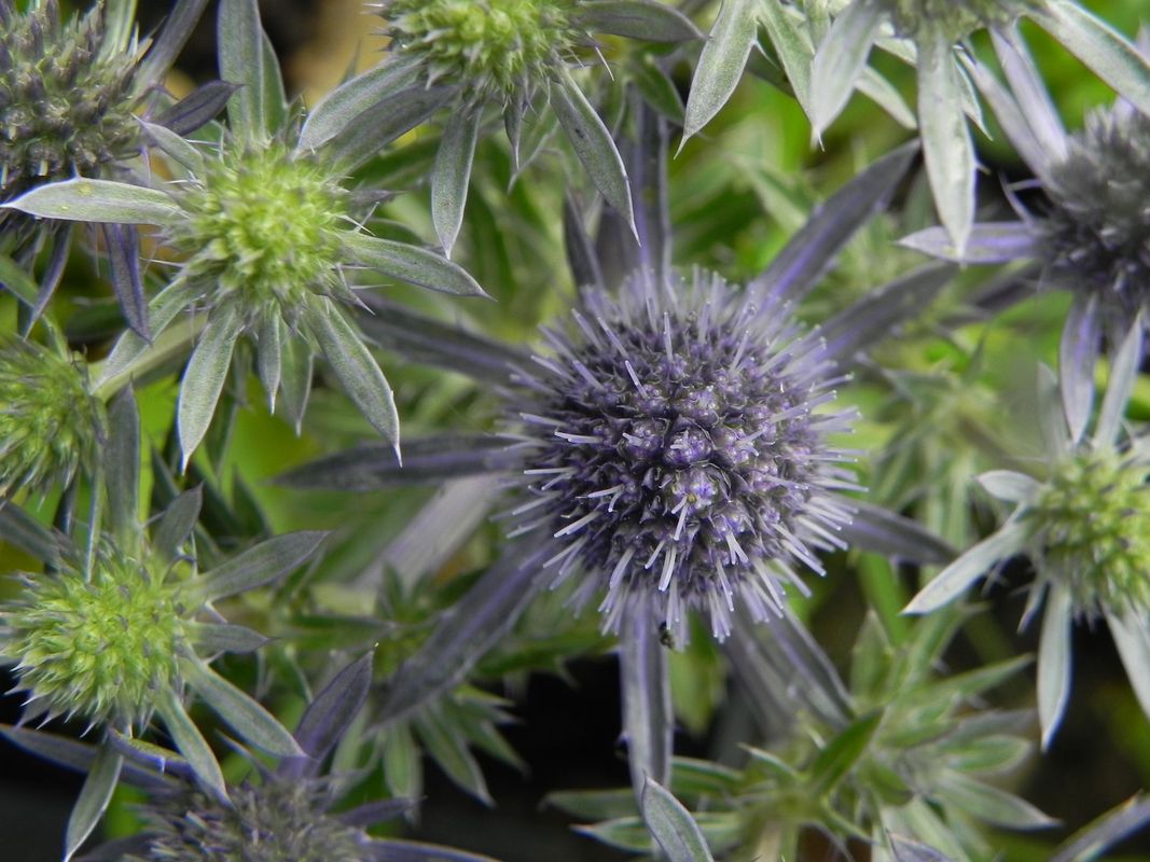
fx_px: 1927
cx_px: 575
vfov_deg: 25.2
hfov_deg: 33.2
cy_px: 431
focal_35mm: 58
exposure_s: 1/160
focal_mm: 10.3
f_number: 4.5
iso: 160
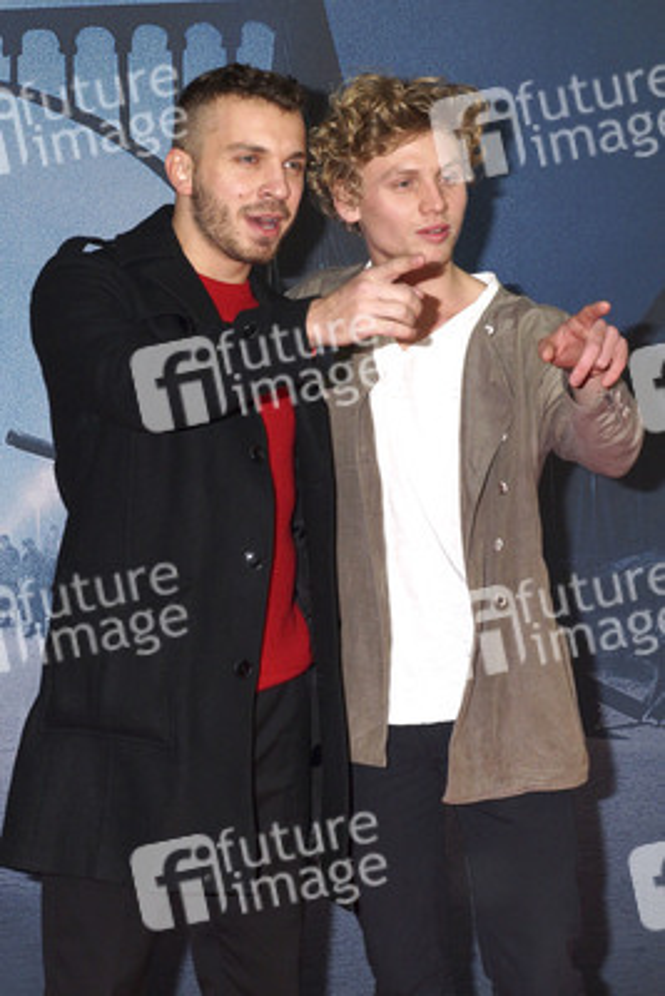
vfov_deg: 21.5
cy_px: 498
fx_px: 2630
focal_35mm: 95
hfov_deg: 14.4
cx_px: 332
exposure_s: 1/400
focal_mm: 45
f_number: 5.6
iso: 800
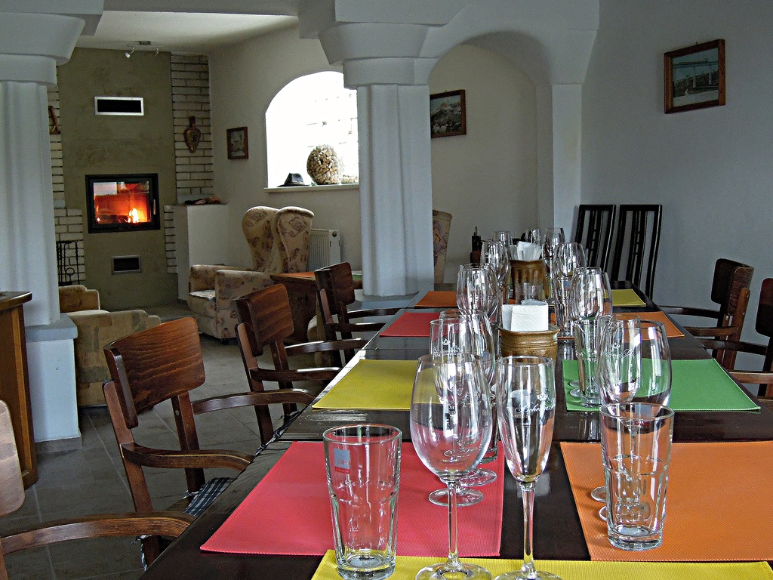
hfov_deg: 42.1
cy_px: 290
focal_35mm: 45
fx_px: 1005
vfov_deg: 32.2
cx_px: 386
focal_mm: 8.1
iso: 500
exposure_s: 1/13
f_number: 3.5
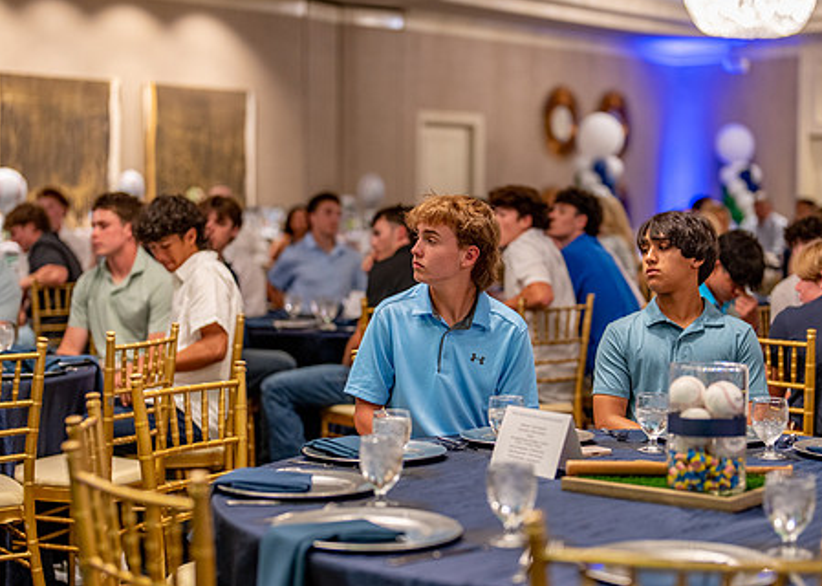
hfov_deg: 28.2
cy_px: 328
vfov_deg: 20.3
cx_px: 443
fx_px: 1633
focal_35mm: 70
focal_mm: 50
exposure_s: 1/320
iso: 800
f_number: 1.2
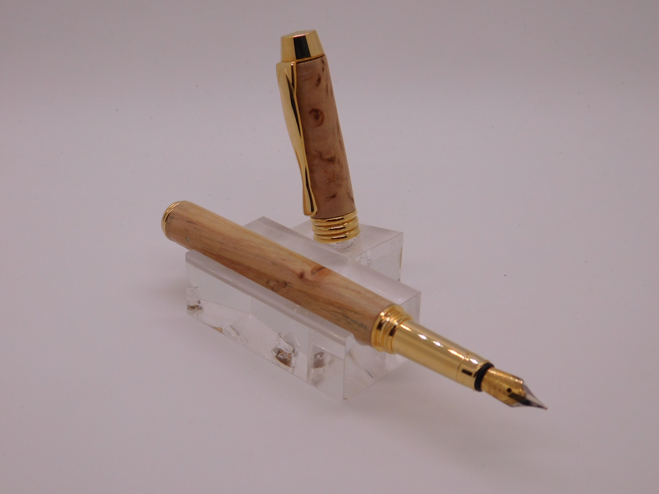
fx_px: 1123
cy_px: 247
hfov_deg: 32.7
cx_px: 330
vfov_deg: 24.8
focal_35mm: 59
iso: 125
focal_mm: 10.4
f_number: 4
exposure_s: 1/160
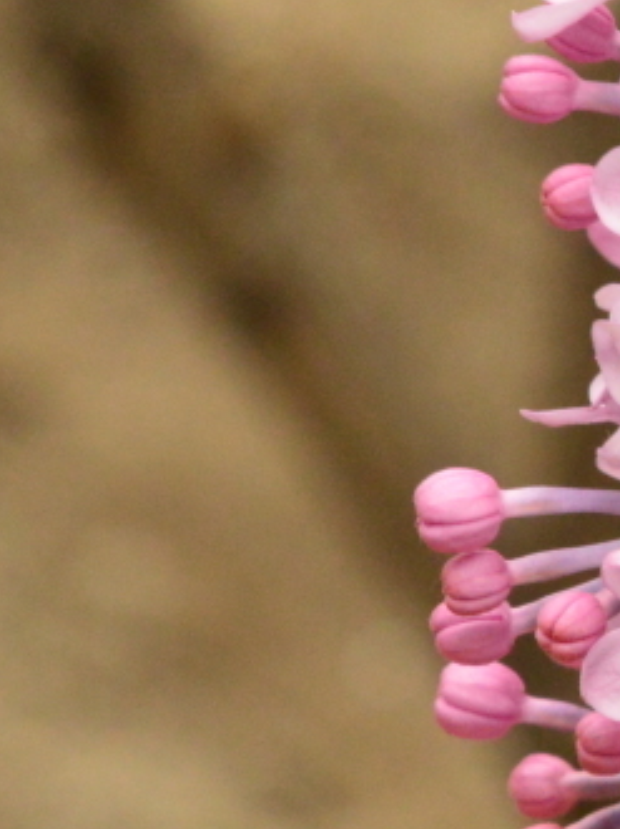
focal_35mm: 492
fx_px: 11765
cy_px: 516
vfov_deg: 4.0
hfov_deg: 3.0
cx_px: 1180
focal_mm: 110
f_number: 18
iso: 2800
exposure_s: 1/250
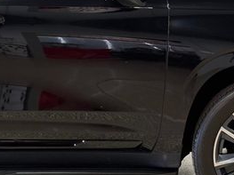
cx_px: 190
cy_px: 44
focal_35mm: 117
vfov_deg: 12.6
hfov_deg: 16.7
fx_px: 791
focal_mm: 6.76
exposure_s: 1/120
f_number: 1.78
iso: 64
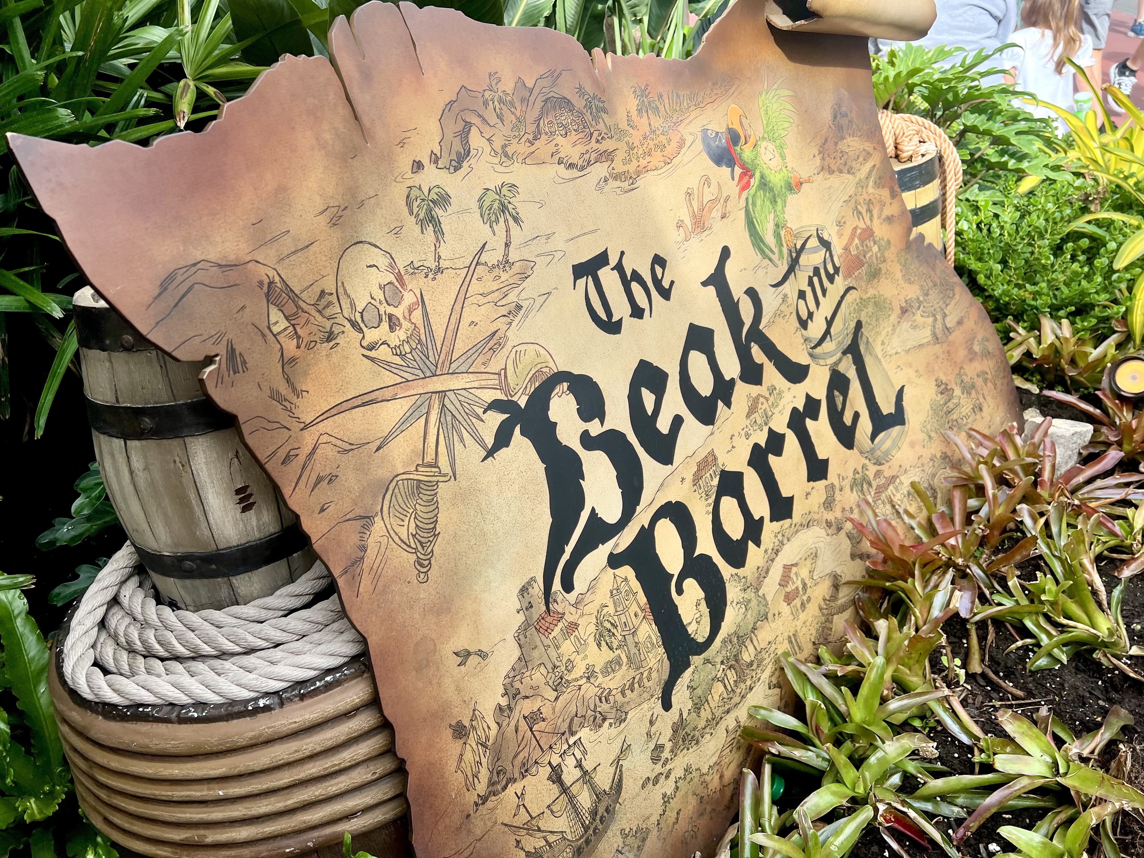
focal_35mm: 26
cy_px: 429
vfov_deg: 53.1
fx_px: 859
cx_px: 572
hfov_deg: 67.3
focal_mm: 5.7
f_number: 1.5
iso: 50
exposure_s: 1/982
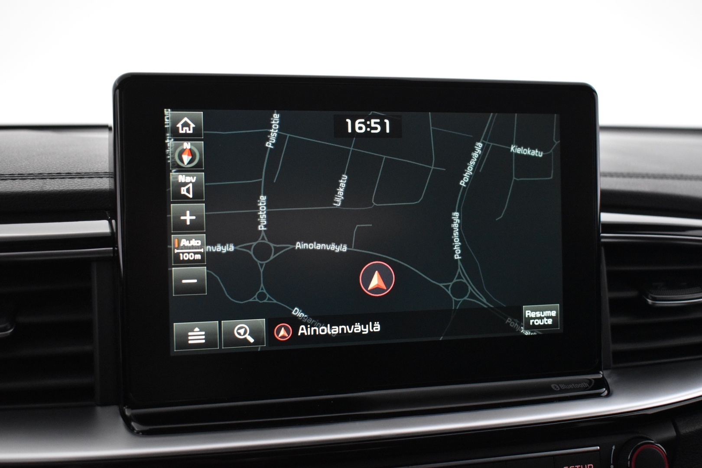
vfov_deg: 28.1
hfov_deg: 41.1
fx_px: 936
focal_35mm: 48
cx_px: 351
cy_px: 234
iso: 3200
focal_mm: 32
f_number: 4.5
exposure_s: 1/40
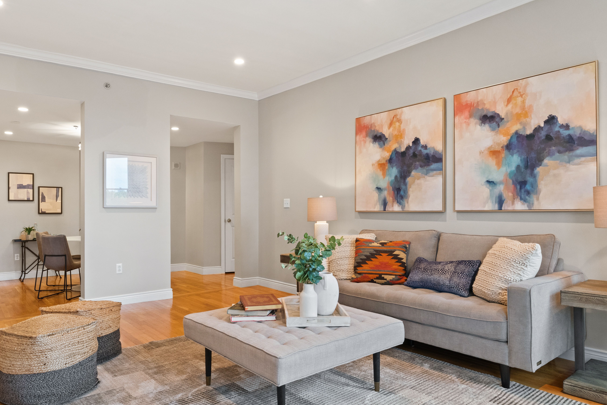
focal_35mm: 24
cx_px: 269
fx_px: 398
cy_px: 215
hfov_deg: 74.4
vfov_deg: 53.9
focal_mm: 15.4
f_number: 11
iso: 1600
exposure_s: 1.3
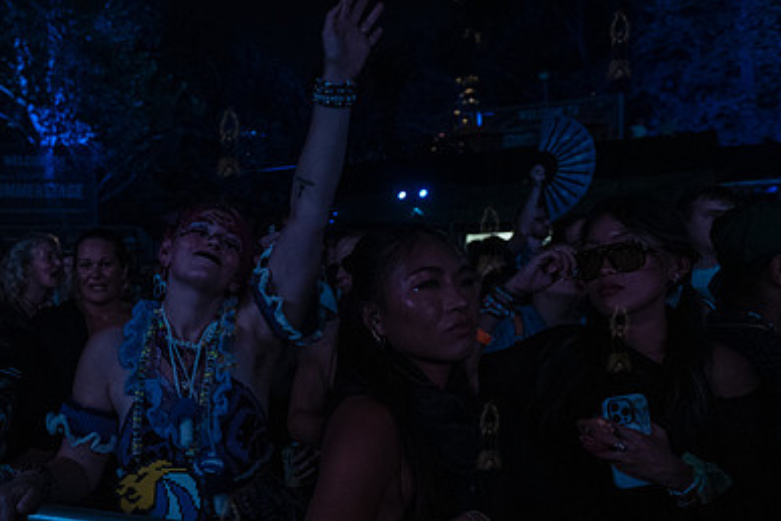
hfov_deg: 51.6
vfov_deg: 36.6
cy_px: 336
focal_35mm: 36
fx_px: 781
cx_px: 228
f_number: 3.5
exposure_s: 1/125
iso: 6400
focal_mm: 24
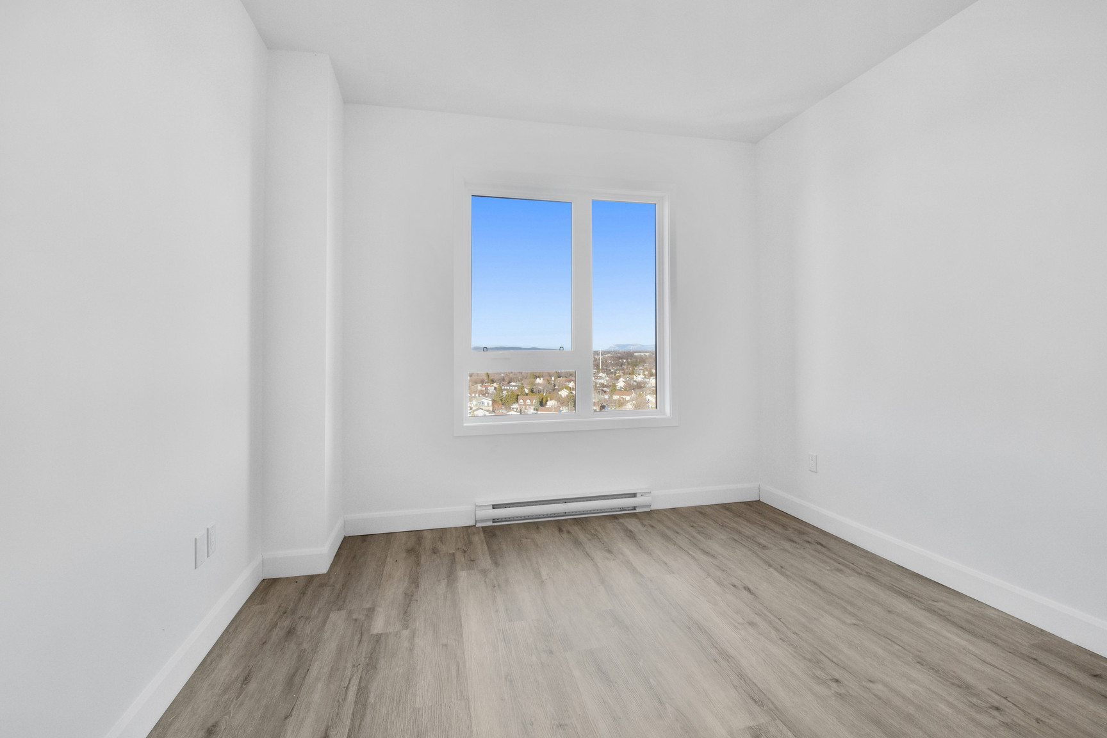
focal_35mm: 15
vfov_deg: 77.3
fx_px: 461
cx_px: 554
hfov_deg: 100.4
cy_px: 369
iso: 250
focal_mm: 10
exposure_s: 1/60
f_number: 10
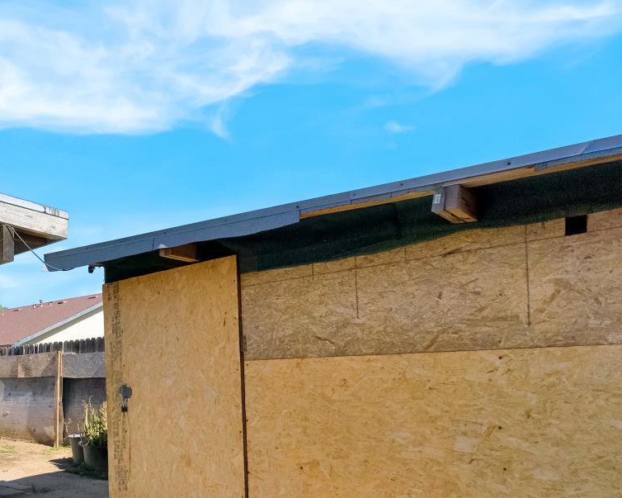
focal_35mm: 28
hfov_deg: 53.0
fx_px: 515
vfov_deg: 48.9
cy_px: 391
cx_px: 41
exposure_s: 1/1000
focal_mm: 10
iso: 320
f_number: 8
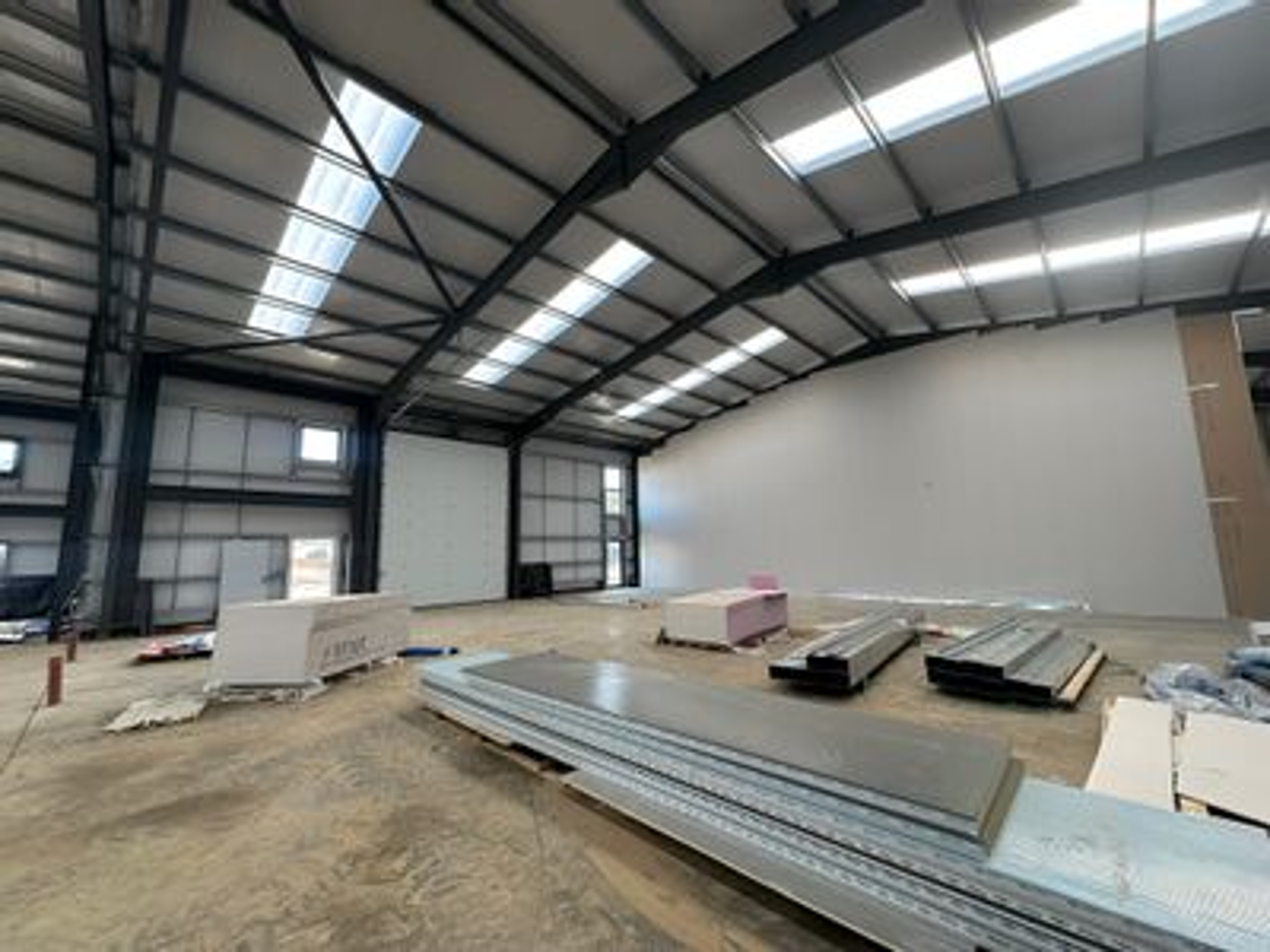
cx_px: 635
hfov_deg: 102.1
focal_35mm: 14
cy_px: 476
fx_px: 514
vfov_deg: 85.7
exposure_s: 1/99
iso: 125
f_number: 2.2
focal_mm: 2.22
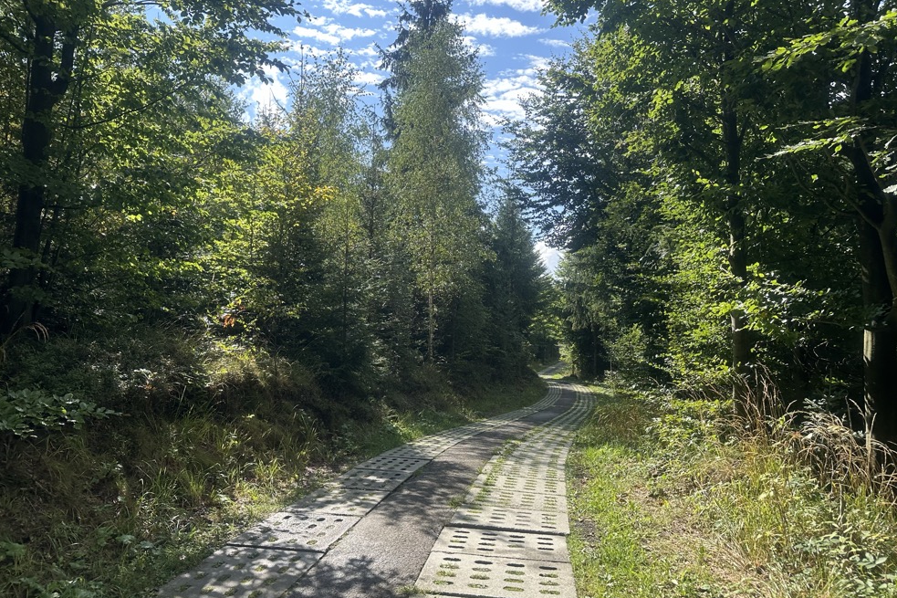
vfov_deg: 49.5
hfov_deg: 69.4
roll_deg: -0.8
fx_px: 648
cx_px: 453
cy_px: 274
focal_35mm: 26
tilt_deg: +0.9
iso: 80
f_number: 1.78
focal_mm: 6.86
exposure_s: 1/1453
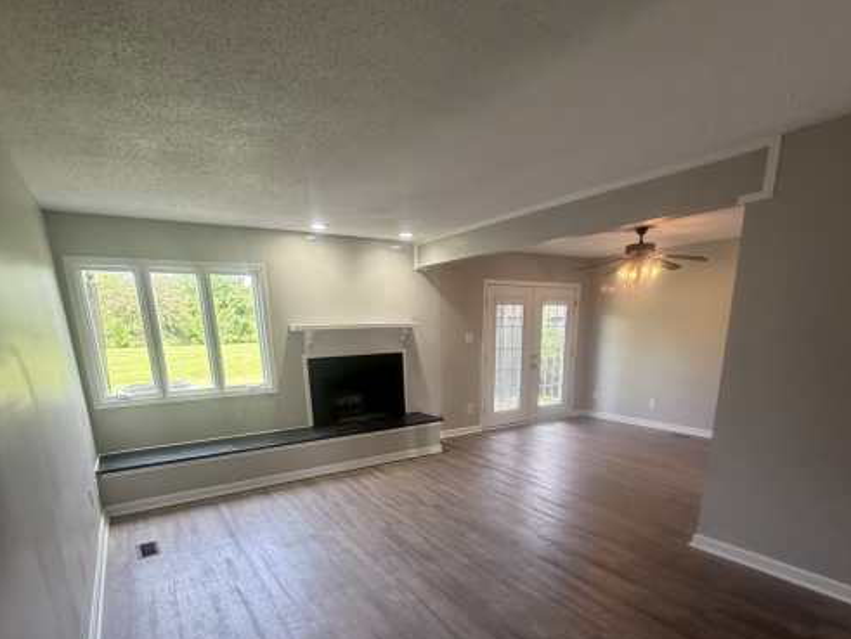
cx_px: 430
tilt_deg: -16.8
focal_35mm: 19
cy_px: 463
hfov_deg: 84.6
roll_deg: +1.5
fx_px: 467
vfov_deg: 65.4
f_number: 2.2
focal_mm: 2.22
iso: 320
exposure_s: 1/120
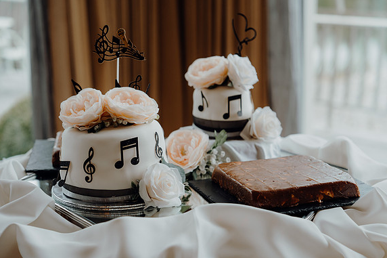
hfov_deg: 28.5
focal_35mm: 71
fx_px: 763
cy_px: 130
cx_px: 192
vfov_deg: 19.2
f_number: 2.8
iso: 160
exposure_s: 1/200
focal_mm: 70
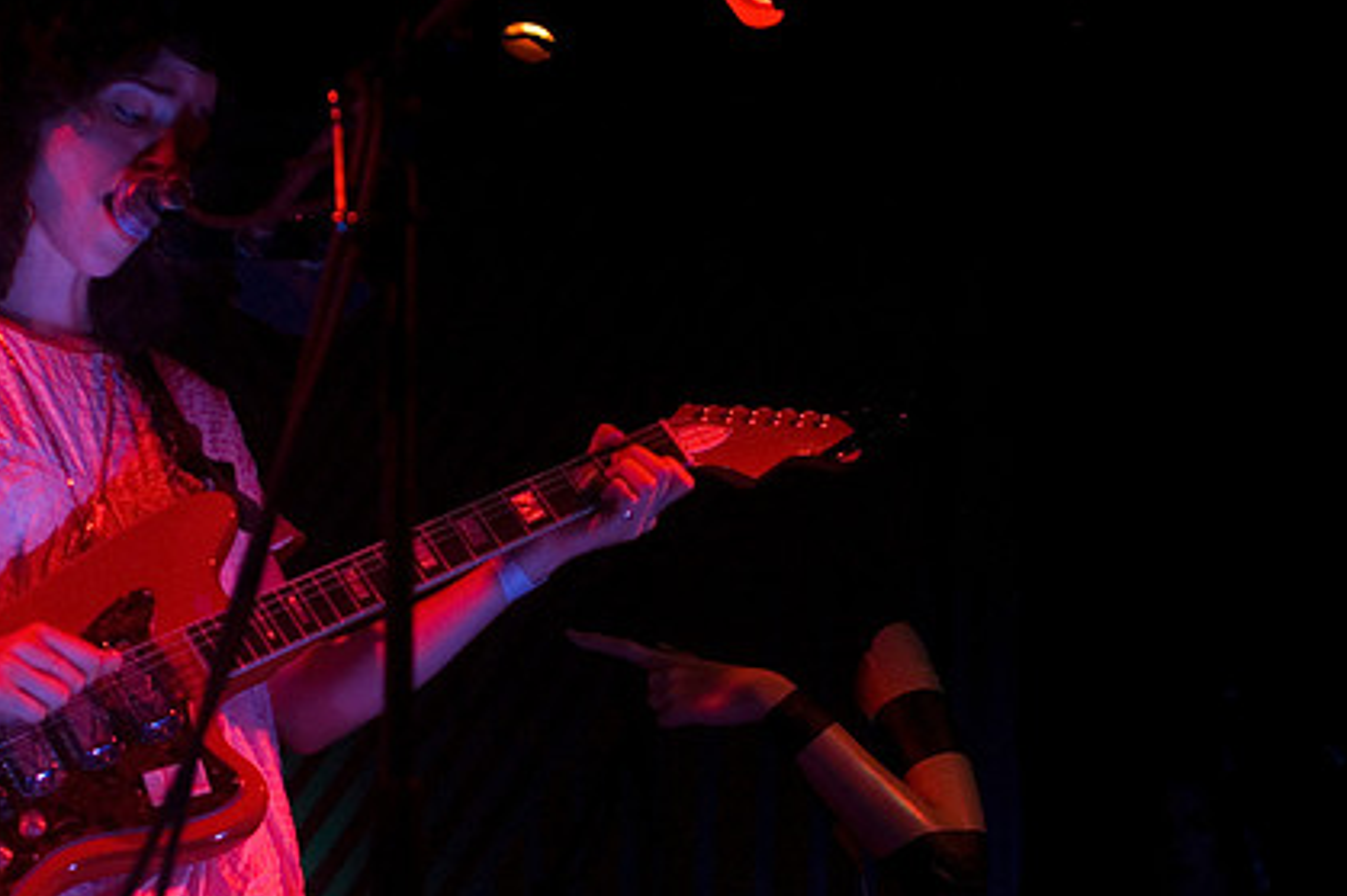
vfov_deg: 18.7
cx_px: 428
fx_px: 2719
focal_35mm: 73
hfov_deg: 27.6
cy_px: 466
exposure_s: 1/40
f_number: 3.2
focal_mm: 35
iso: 1600
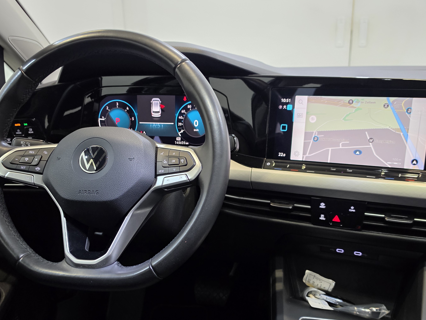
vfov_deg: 41.5
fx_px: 418
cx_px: 217
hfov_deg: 54.0
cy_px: 199
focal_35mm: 34
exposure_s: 1/100
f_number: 1.4
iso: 250
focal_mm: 6.5
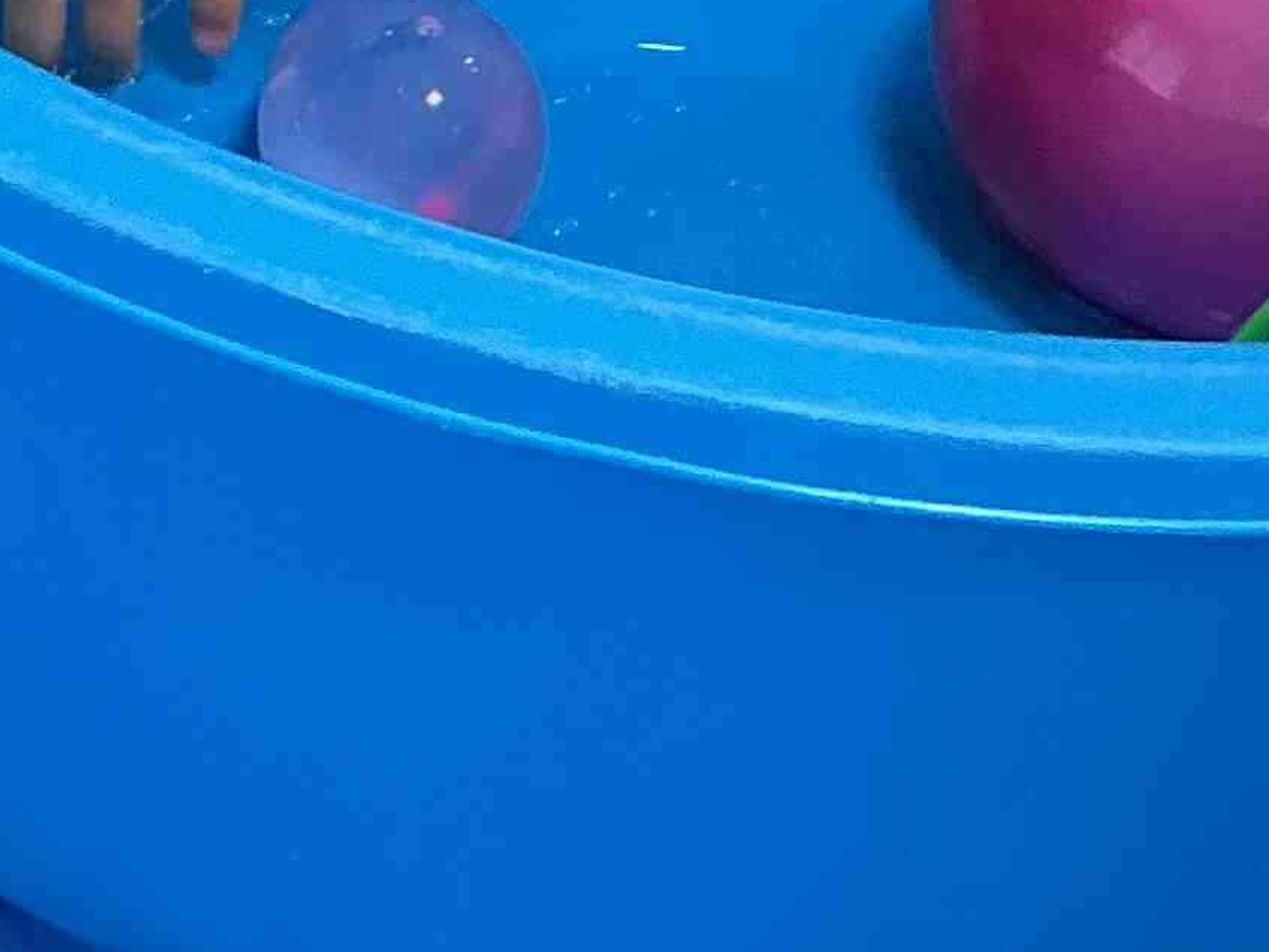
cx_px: 578
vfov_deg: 9.9
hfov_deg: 14.2
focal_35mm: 139
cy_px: -950
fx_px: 5096
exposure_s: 1/60
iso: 40
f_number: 1.8
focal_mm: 3
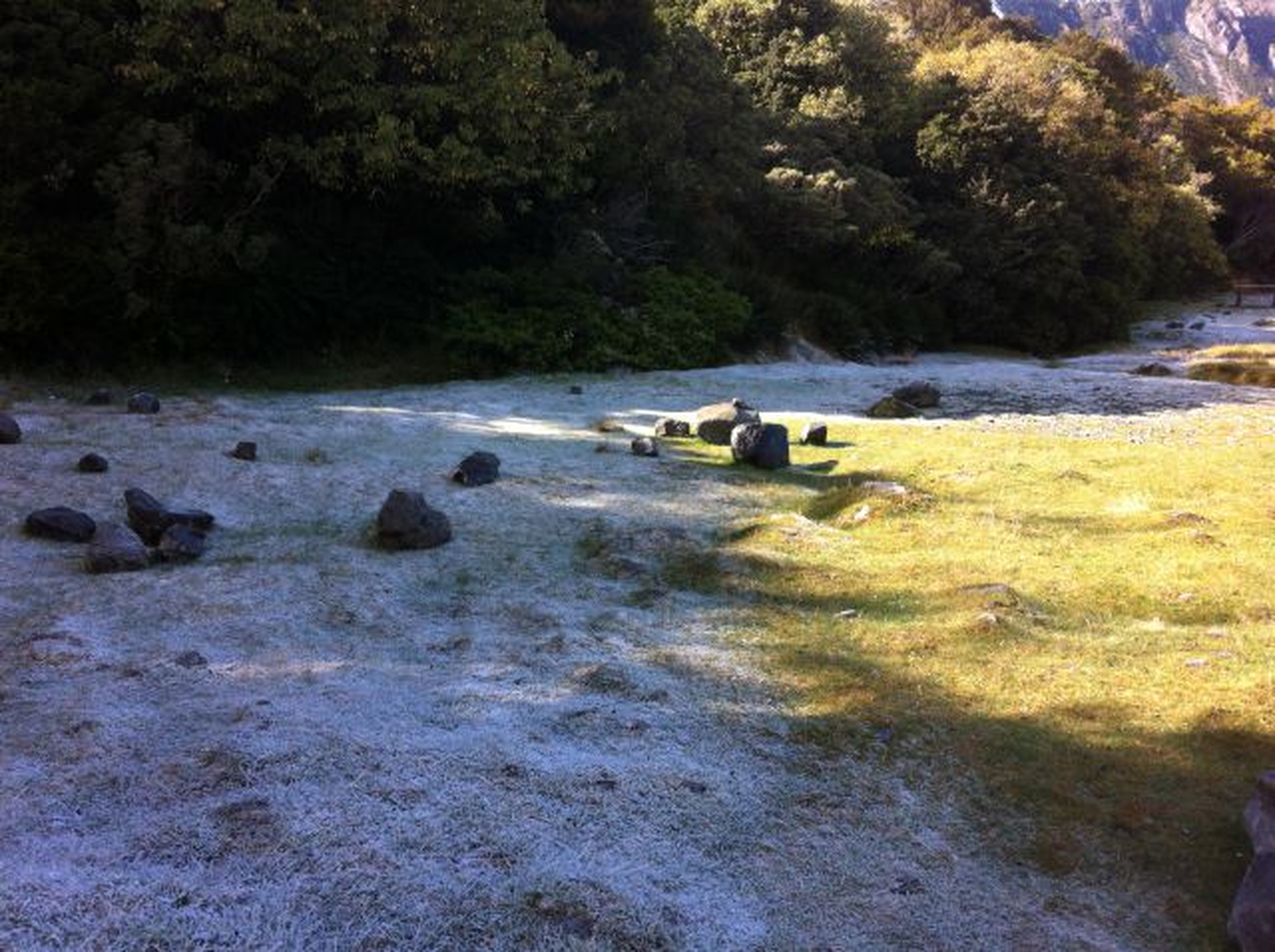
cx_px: 638
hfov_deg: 52.7
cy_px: 476
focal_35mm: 35
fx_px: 1287
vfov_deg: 40.6
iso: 80
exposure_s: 1/382
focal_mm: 3.85
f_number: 2.8
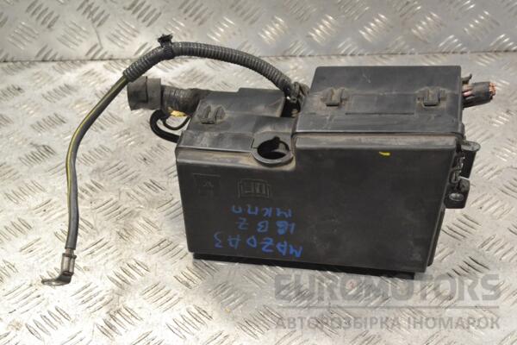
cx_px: 258
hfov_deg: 29.2
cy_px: 172
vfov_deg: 19.7
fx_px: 991
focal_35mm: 69
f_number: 8
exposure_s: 1/250
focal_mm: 46
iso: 3200
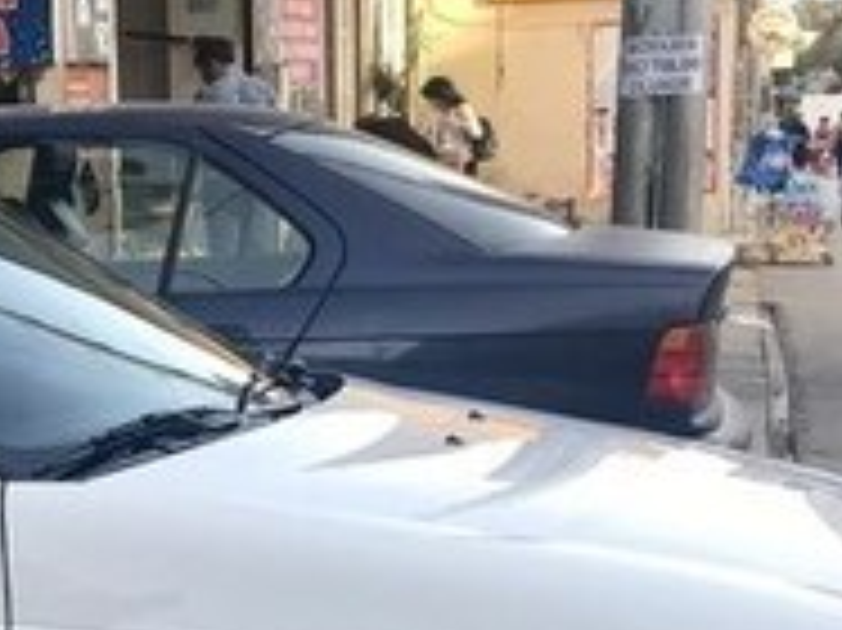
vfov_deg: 14.6
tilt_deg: -12.0
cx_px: -257
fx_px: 2407
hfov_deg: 18.5
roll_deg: +4.5
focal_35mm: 99
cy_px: 695
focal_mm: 3.99
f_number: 1.8
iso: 20
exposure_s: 1/165
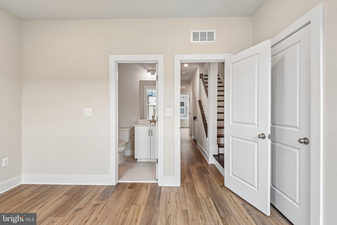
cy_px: 112
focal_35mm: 16
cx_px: 168
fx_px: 150
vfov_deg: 73.7
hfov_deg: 96.7
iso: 400
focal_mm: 16
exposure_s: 1/80
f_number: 8
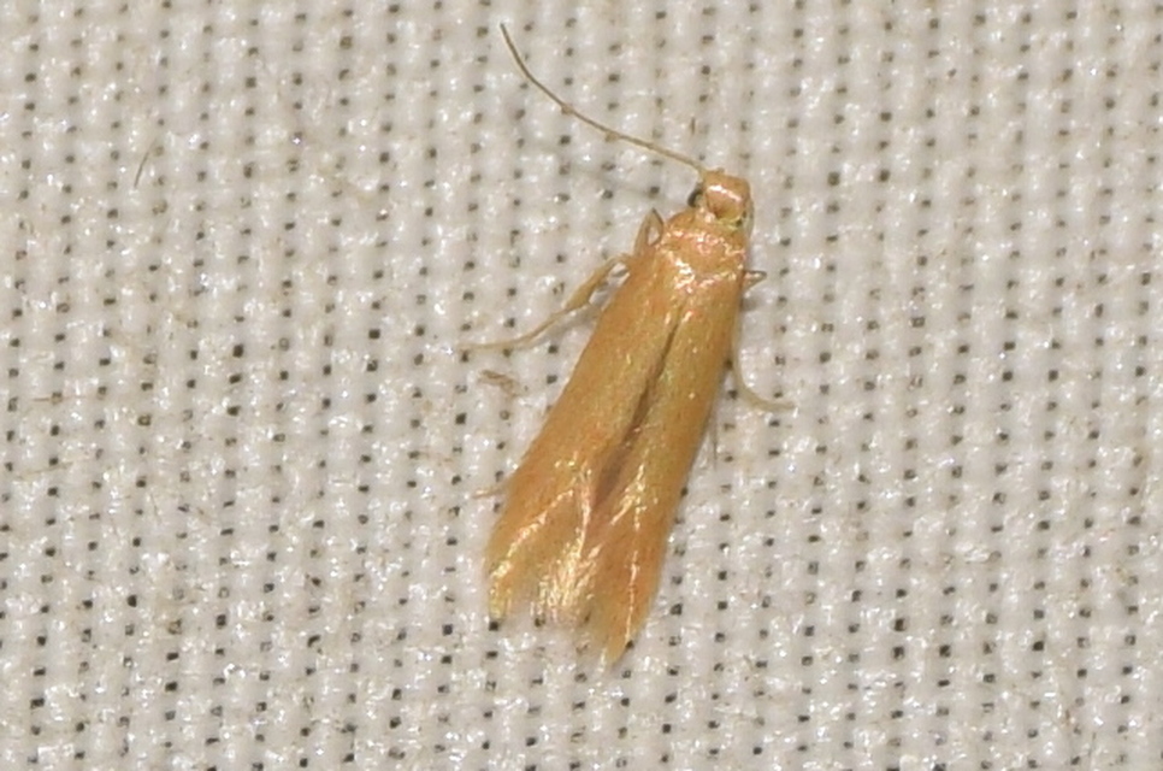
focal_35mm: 210
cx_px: 582
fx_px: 6771
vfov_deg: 6.5
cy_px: 386
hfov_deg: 9.8
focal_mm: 140
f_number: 10
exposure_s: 1/160
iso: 125
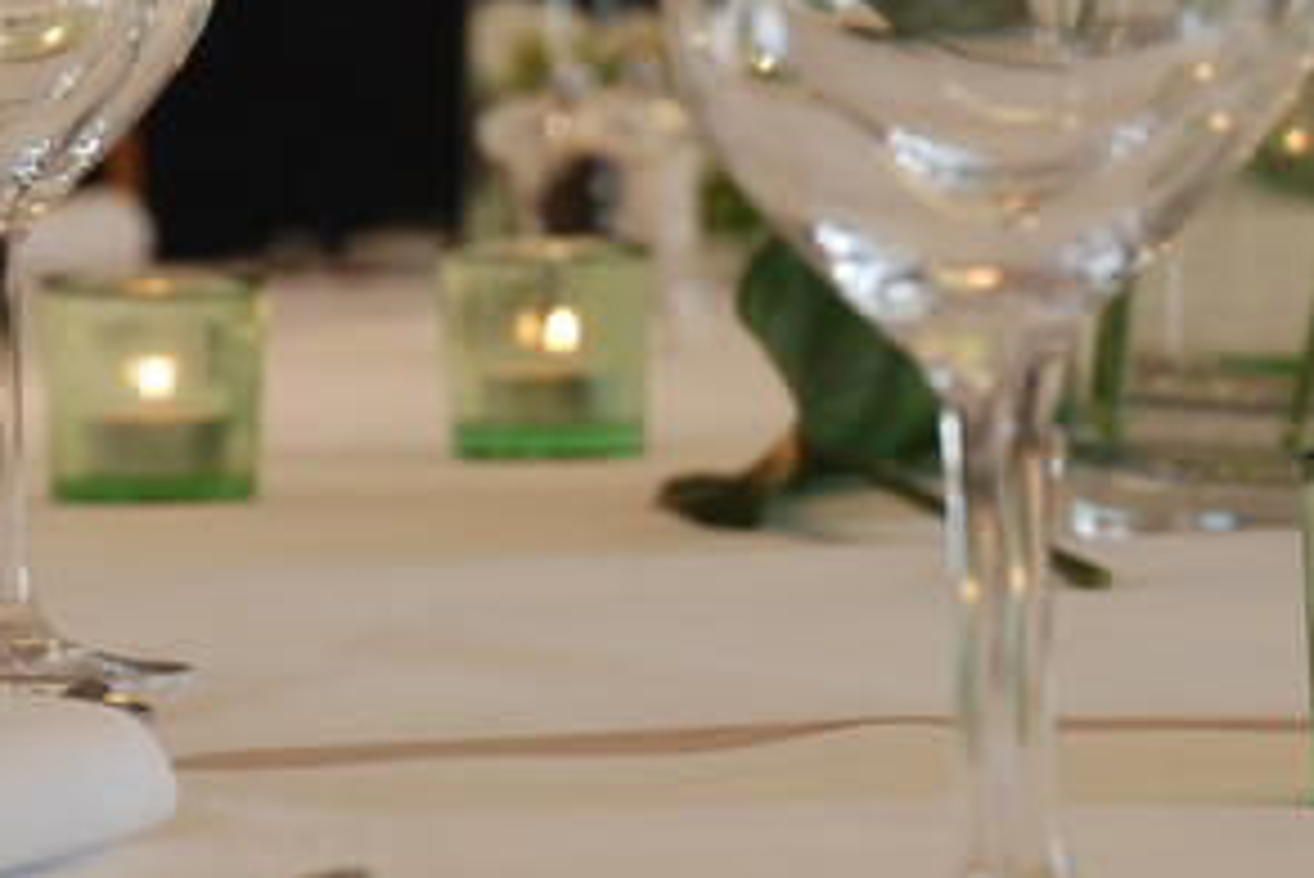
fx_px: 10417
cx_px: 544
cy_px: 385
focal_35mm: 285
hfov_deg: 7.2
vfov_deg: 4.8
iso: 800
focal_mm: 75
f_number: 6.7
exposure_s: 1/60
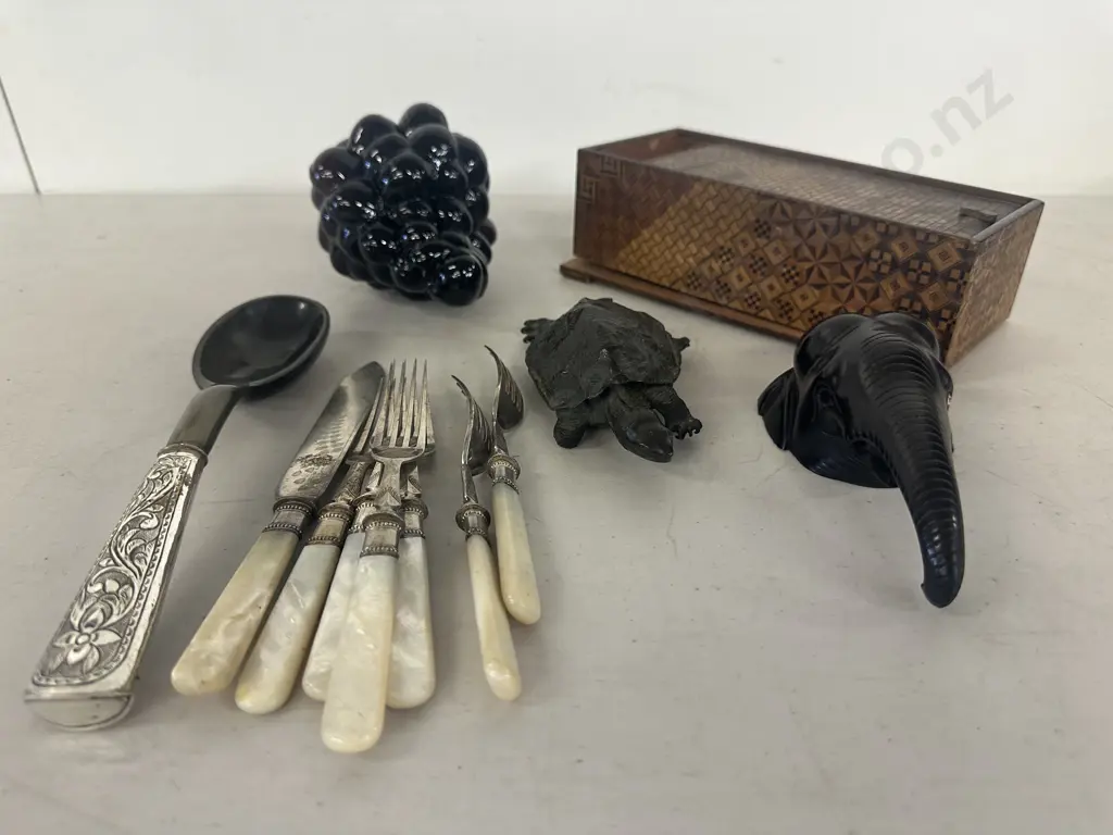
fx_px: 772
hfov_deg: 71.6
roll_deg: +1.2
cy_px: 418
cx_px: 556
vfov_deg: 56.8
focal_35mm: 24
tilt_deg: -31.6
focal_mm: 6.86
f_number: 1.78
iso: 200
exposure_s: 1/100
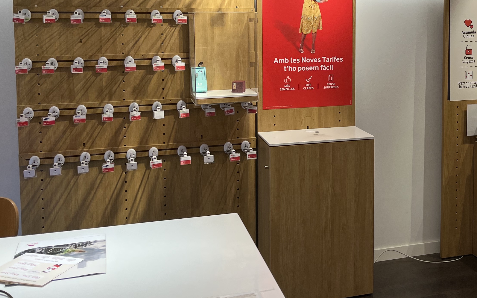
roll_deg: -0.9
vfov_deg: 25.4
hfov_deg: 38.8
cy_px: 63
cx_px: 382
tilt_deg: -4.9
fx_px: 650
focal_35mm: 50
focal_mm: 5.1
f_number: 1.6
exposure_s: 1/100
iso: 40
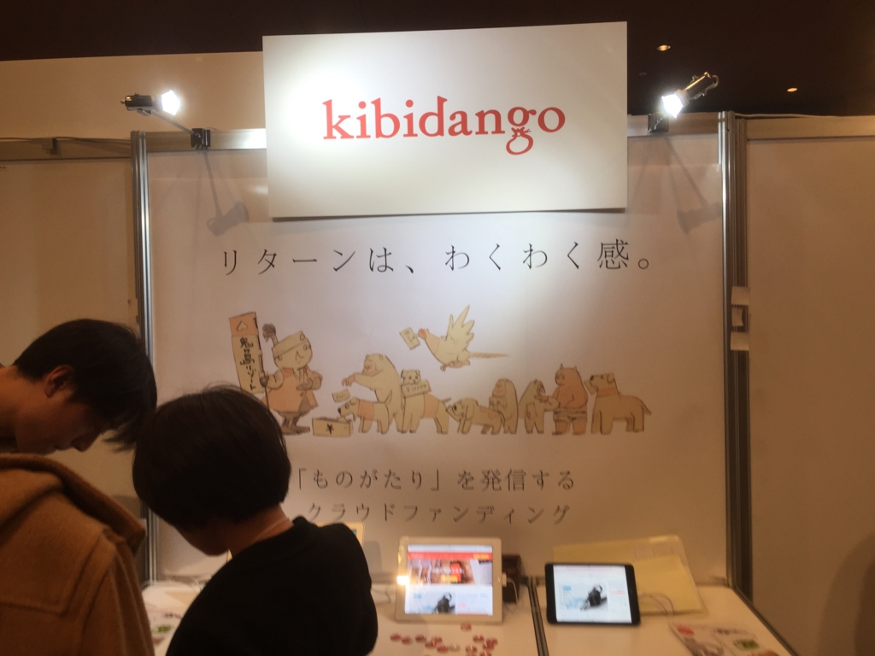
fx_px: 733
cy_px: 328
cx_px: 438
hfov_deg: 61.7
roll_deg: +0.3
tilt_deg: +0.1
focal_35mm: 29
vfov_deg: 48.2
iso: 32
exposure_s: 1/60
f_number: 2.2
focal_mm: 4.15
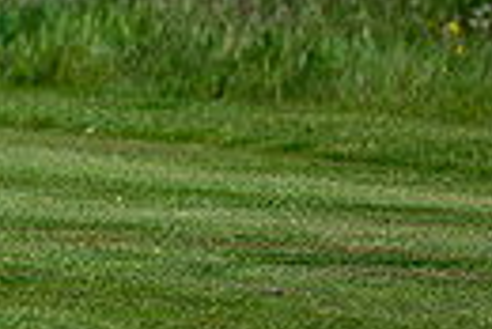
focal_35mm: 1778
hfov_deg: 1.2
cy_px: -372
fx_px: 24326
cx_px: -496
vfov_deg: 0.8
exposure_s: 1/5000
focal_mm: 400
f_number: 4.5
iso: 500
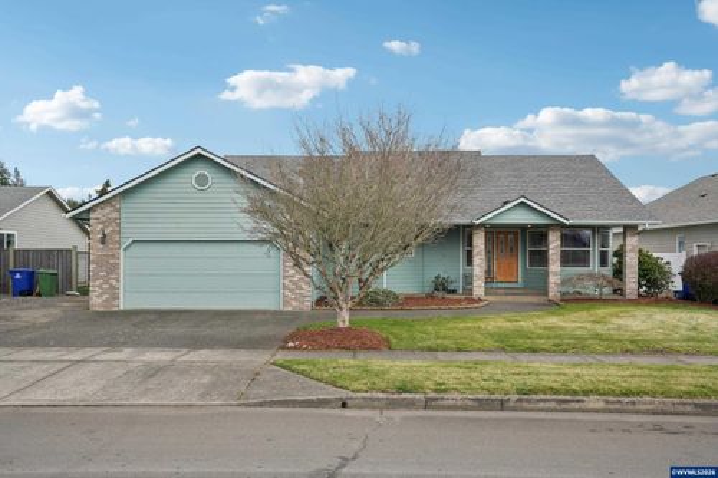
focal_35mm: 32
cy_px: 239
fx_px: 638
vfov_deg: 41.1
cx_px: 359
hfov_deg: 58.7
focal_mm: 32
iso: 100
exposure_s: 1/125
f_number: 8
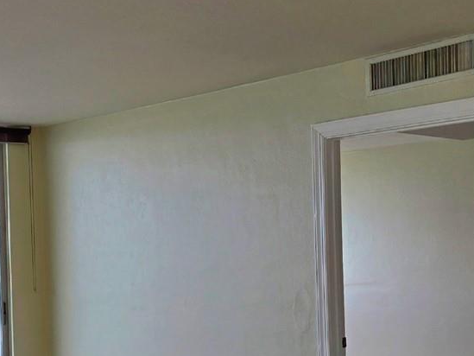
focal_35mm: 67
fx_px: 918
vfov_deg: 21.7
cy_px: 276
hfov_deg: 28.8
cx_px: 176
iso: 25
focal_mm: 5.4
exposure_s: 1/135
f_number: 1.8
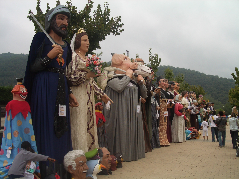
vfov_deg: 40.7
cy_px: 90
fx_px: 242
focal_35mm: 35
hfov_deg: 52.6
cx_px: 120
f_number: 4.3
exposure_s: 1/200
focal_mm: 5.8
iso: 80
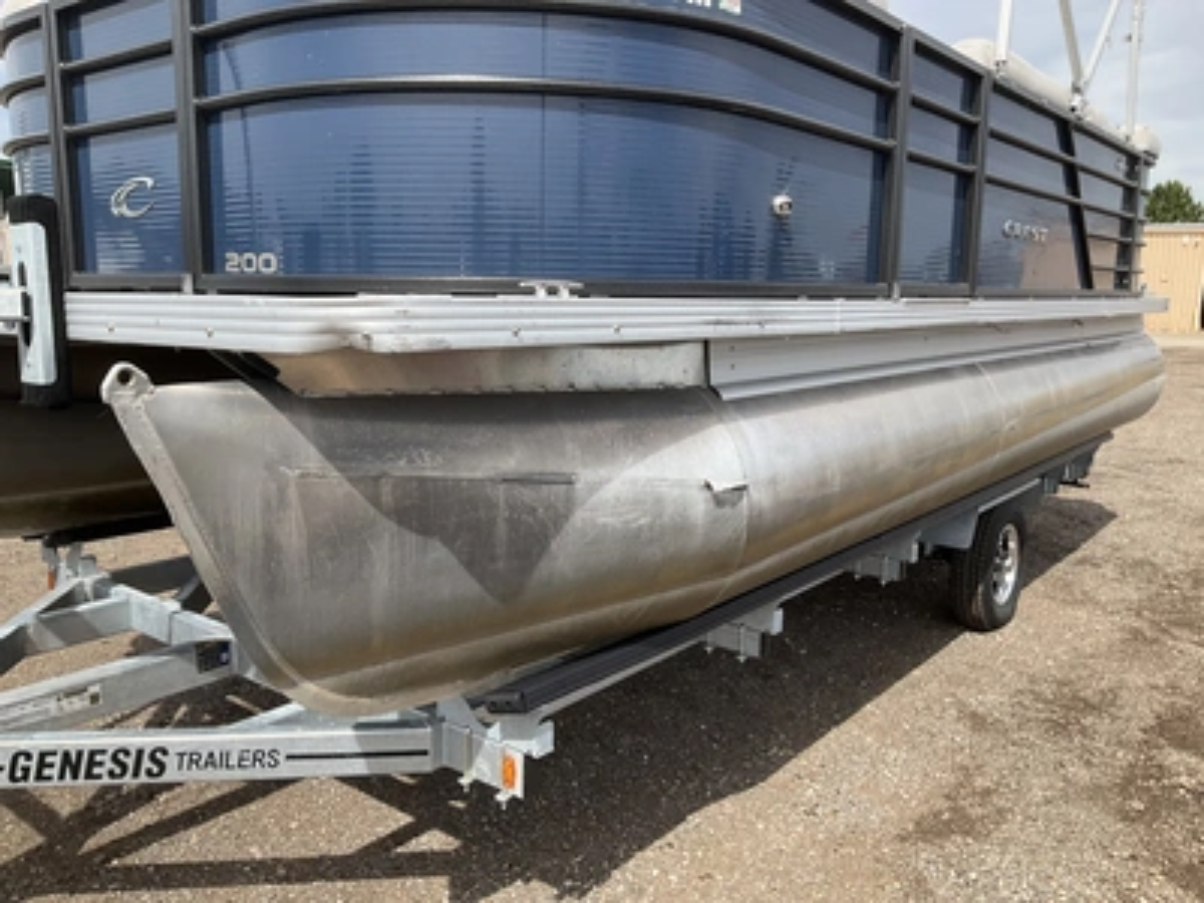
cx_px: 602
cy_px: 452
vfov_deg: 48.2
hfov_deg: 61.7
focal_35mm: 29
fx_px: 1009
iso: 25
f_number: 1.8
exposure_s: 1/1342
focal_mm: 3
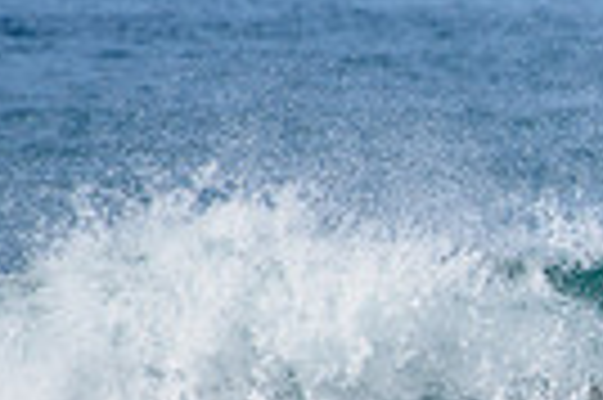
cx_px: 1053
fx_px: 36336
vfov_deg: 0.6
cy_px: 416
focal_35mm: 2172
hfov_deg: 1.0
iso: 250
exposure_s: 1/2500
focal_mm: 500
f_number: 6.3
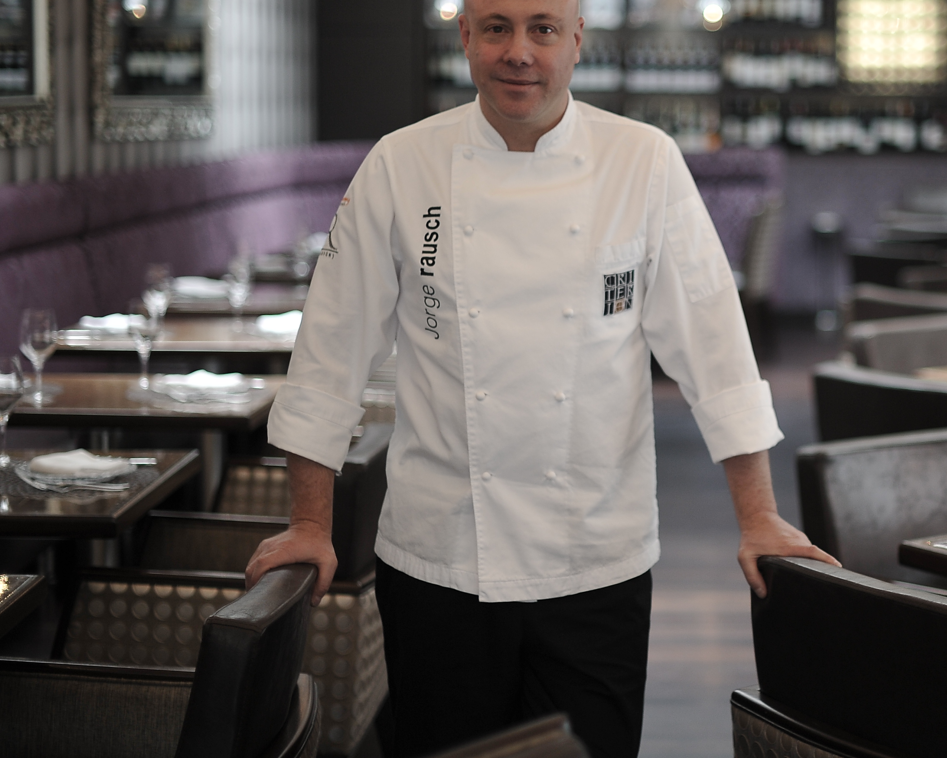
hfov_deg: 24.8
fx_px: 2130
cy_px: 350
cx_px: 714
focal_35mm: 76
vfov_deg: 20.2
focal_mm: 50
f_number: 1.6
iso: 640
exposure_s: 1/640
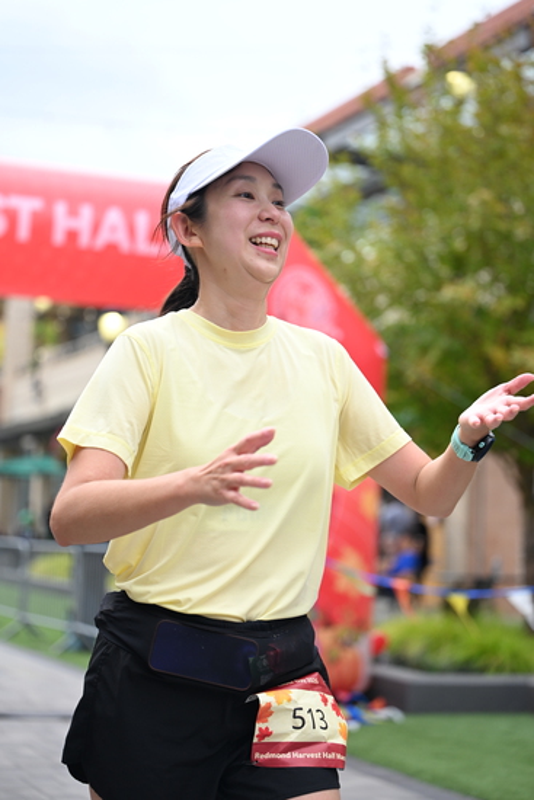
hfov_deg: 19.5
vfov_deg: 28.8
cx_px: 267
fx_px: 1556
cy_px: 400
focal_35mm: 70
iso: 640
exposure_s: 1/2000
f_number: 2.8
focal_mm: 70
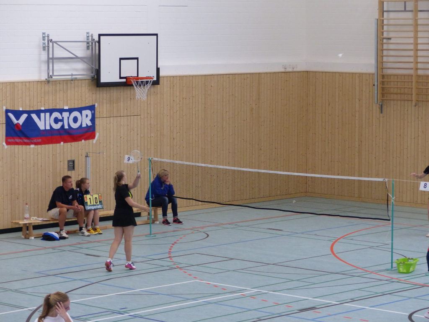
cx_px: 214
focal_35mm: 126
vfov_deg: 11.8
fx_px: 1562
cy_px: 161
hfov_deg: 15.6
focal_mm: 22.6
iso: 400
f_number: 2.8
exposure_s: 1/160
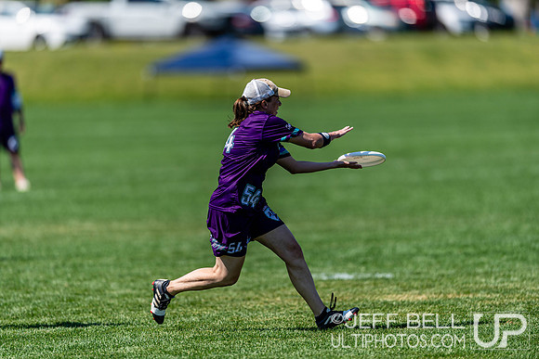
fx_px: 5990
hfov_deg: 5.2
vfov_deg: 3.4
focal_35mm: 400
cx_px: 270
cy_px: 180
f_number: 2.8
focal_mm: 400
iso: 100
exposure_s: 1/2500
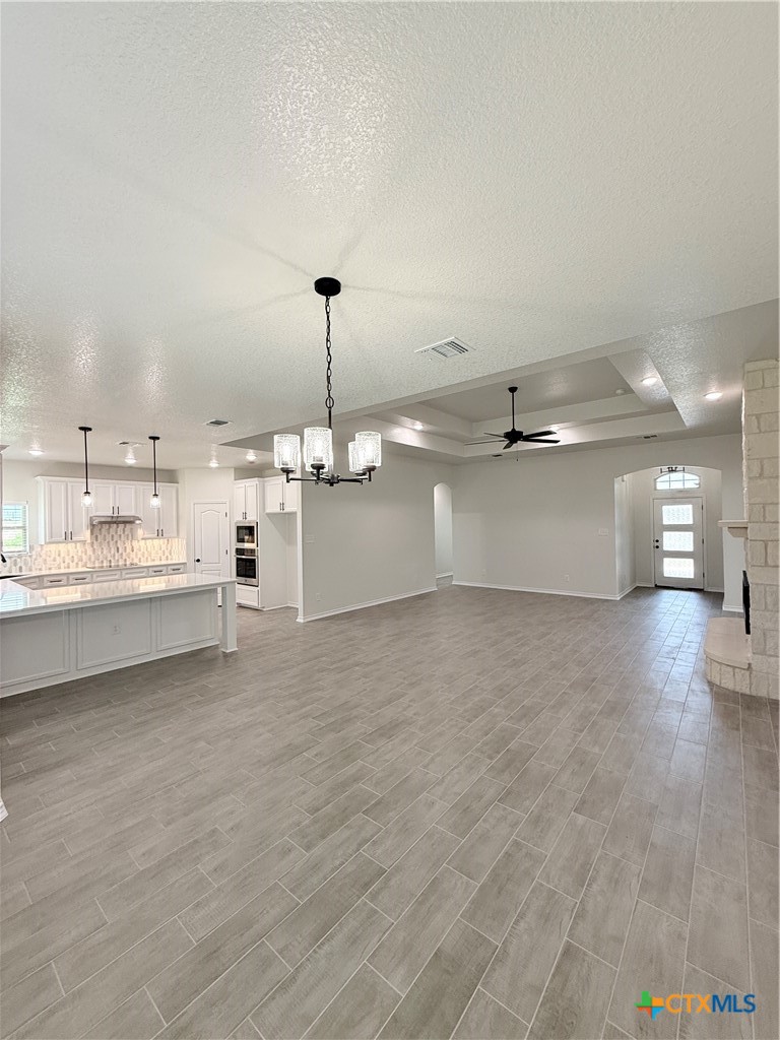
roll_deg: +0.2
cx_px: 390
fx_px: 421
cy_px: 520
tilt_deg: +1.1
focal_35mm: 14
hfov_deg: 85.7
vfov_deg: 102.1
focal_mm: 2.22
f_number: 2.2
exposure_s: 1/120
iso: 125
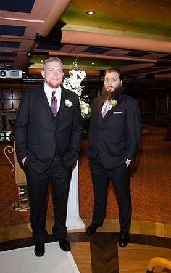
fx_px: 231
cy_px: 138
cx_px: 84
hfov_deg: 40.6
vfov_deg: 61.2
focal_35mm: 31
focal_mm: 20
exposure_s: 1/60
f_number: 5.6
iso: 400
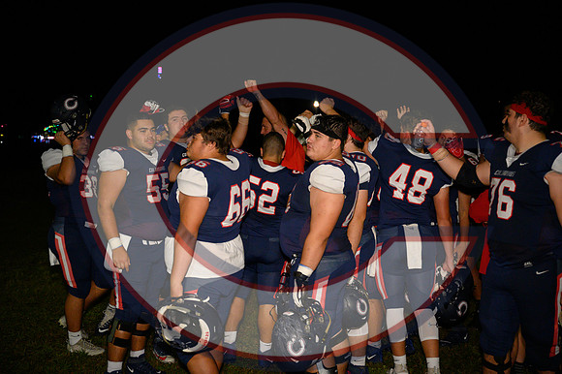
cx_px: 281
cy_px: 187
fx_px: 640
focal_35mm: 41
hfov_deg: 47.4
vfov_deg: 32.6
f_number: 2.8
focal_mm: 41
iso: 9000
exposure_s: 1/3200
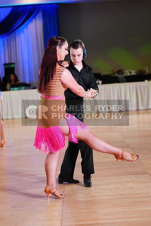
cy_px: 113
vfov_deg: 24.2
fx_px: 528
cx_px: 76
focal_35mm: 84
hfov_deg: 16.3
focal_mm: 84
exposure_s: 1/500
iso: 2500
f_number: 2.8
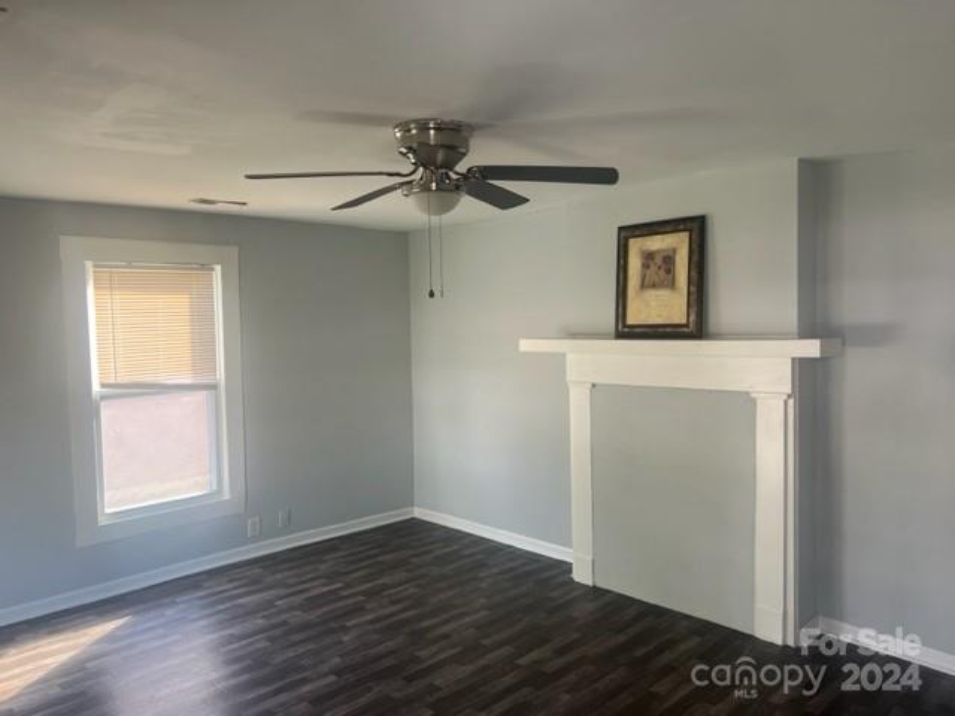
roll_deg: +0.3
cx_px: 478
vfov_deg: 53.1
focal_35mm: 26
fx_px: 717
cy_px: 358
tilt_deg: -5.3
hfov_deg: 67.3
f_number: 1.5
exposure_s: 1/121
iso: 80
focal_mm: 5.7
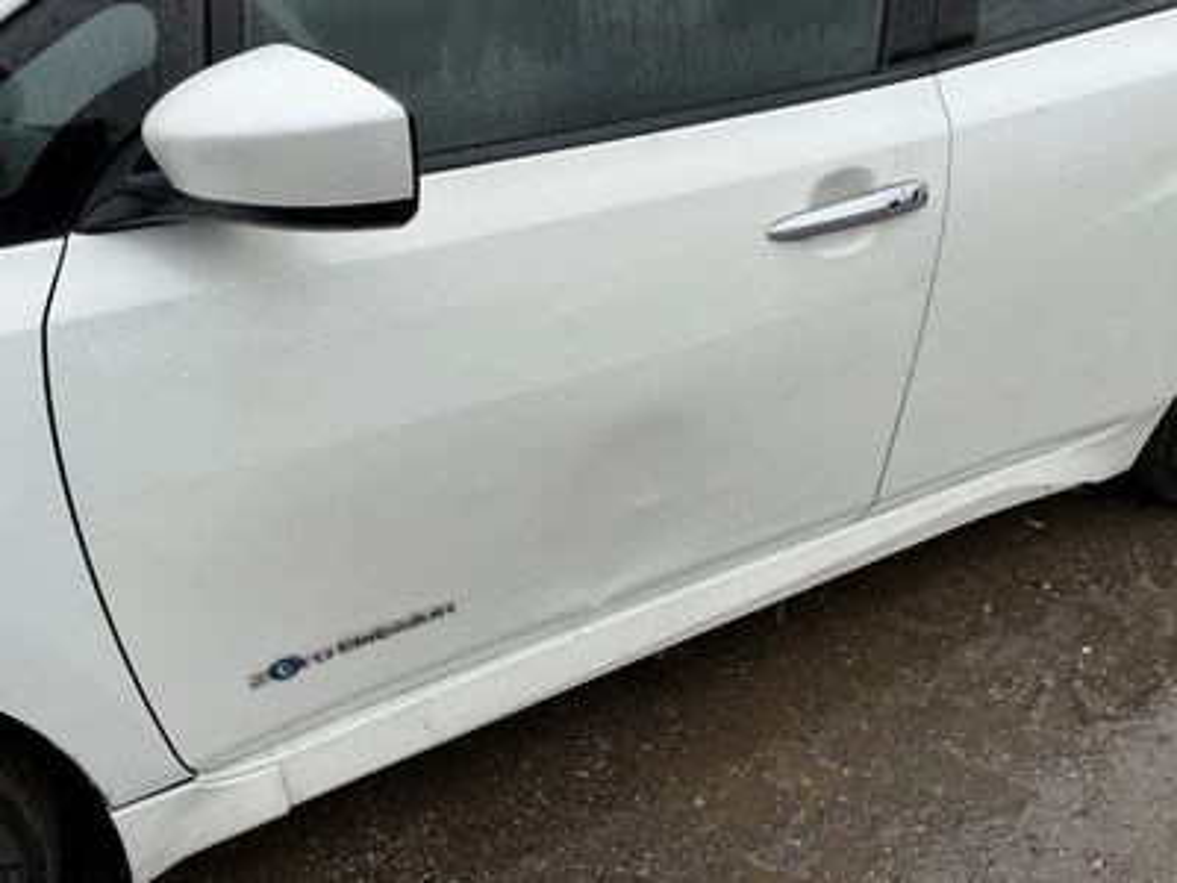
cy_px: 442
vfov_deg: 49.7
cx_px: 588
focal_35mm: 28
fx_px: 952
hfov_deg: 63.4
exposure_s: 1/279
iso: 25
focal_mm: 3
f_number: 1.8
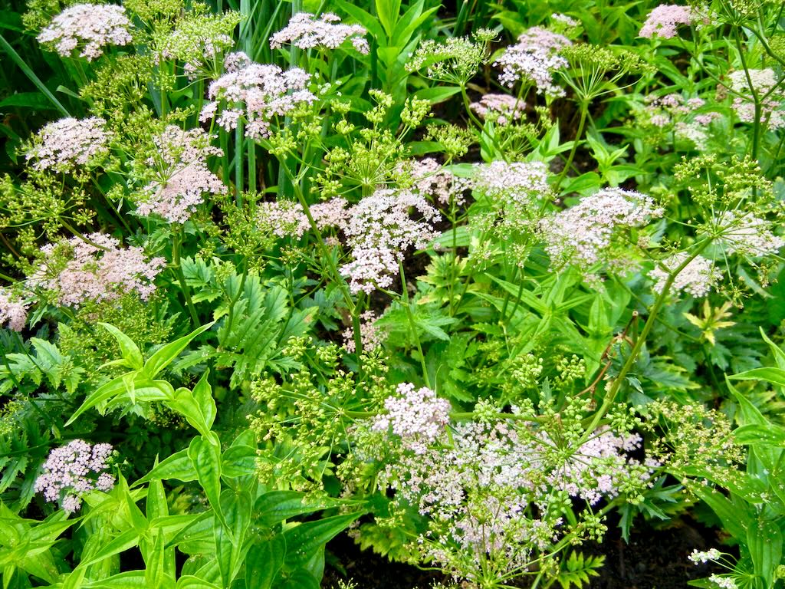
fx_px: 771
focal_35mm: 34
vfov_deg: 41.8
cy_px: 294
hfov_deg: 54.0
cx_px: 392
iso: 160
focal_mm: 6.2
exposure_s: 1/438
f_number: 3.6
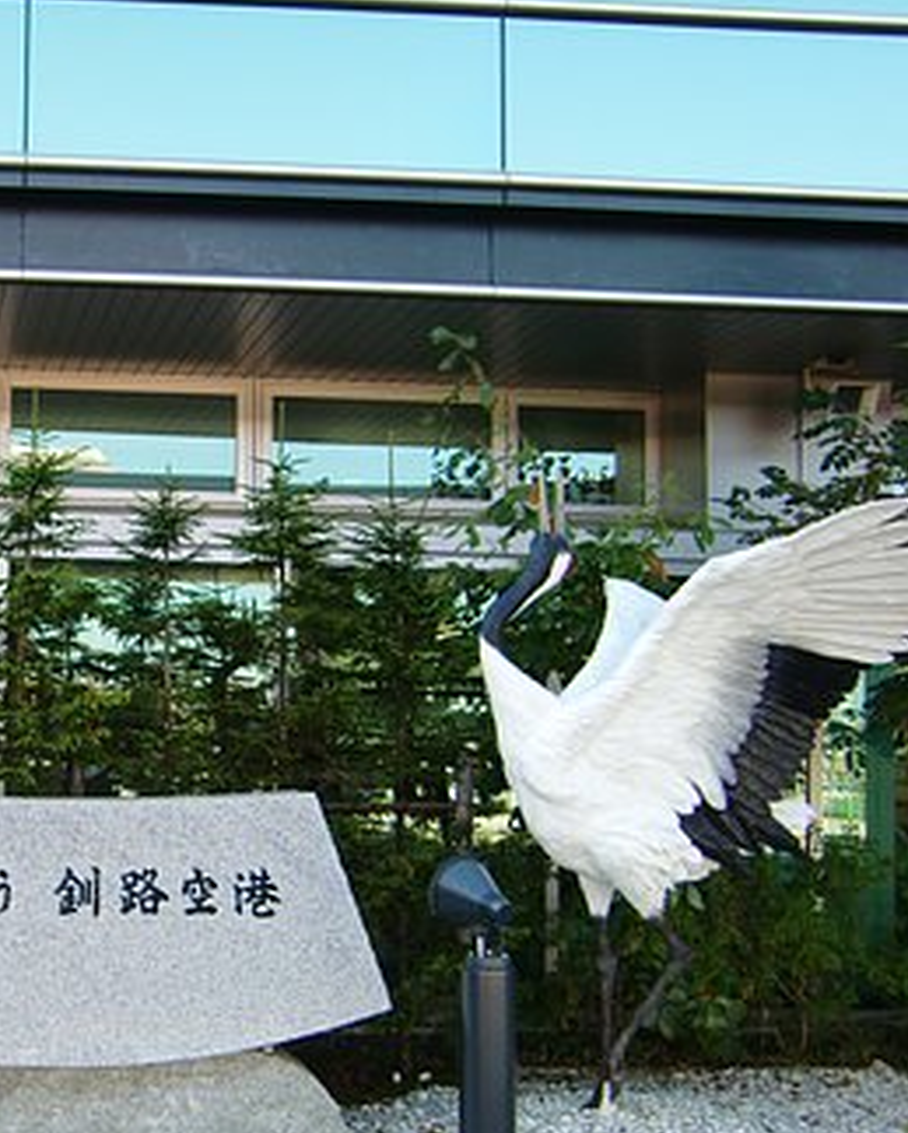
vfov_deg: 36.5
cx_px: 18
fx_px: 1711
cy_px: 663
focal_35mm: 51
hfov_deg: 28.1
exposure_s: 1/100
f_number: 2.7
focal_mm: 5.8
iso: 64
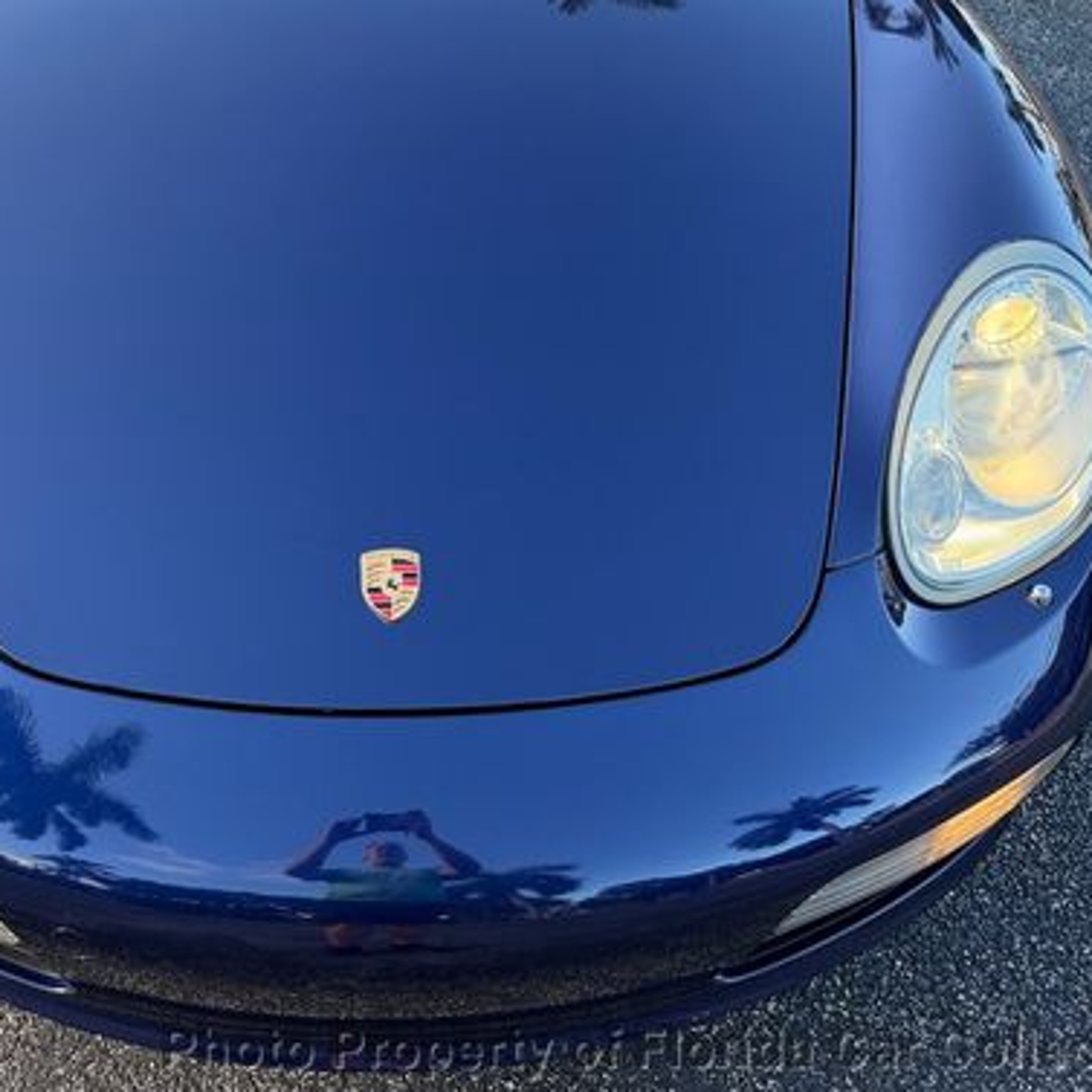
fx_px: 1285
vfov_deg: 45.7
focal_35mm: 36
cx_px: 362
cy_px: 414
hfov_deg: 45.3
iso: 80
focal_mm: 6.76
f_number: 1.78
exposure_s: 1/180
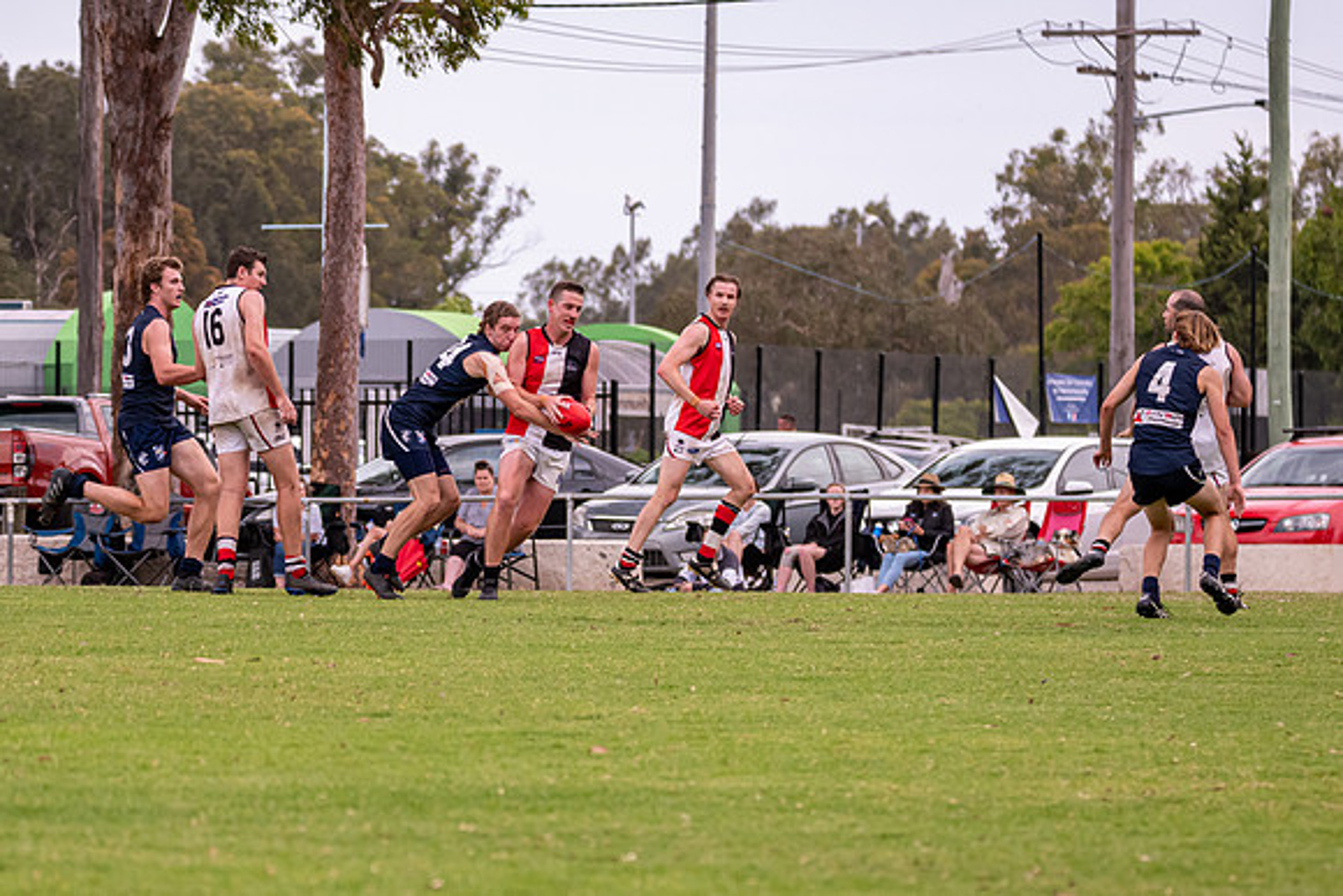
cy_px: 590
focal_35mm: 253
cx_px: 485
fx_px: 9443
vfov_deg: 5.4
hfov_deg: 8.1
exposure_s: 1/800
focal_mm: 150
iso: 1250
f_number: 6.3
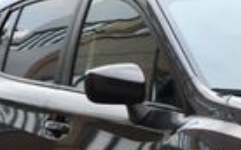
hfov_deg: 3.2
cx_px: 292
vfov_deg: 2.0
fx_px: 4279
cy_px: 66
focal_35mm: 652
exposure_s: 1/250
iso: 200
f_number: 7.1
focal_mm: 92
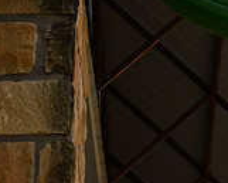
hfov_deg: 7.3
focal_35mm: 264
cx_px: 280
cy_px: -72
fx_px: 1783
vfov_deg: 5.8
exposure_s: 1/400
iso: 100
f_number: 10
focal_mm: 52
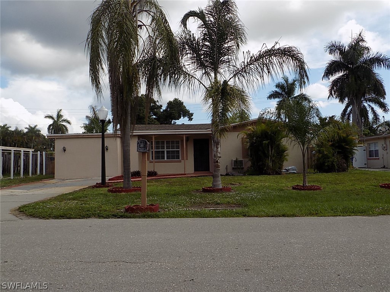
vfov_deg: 46.8
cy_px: 146
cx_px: 195
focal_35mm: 30
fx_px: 338
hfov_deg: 60.0
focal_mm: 5.3
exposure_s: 1/800
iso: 80
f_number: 3.3
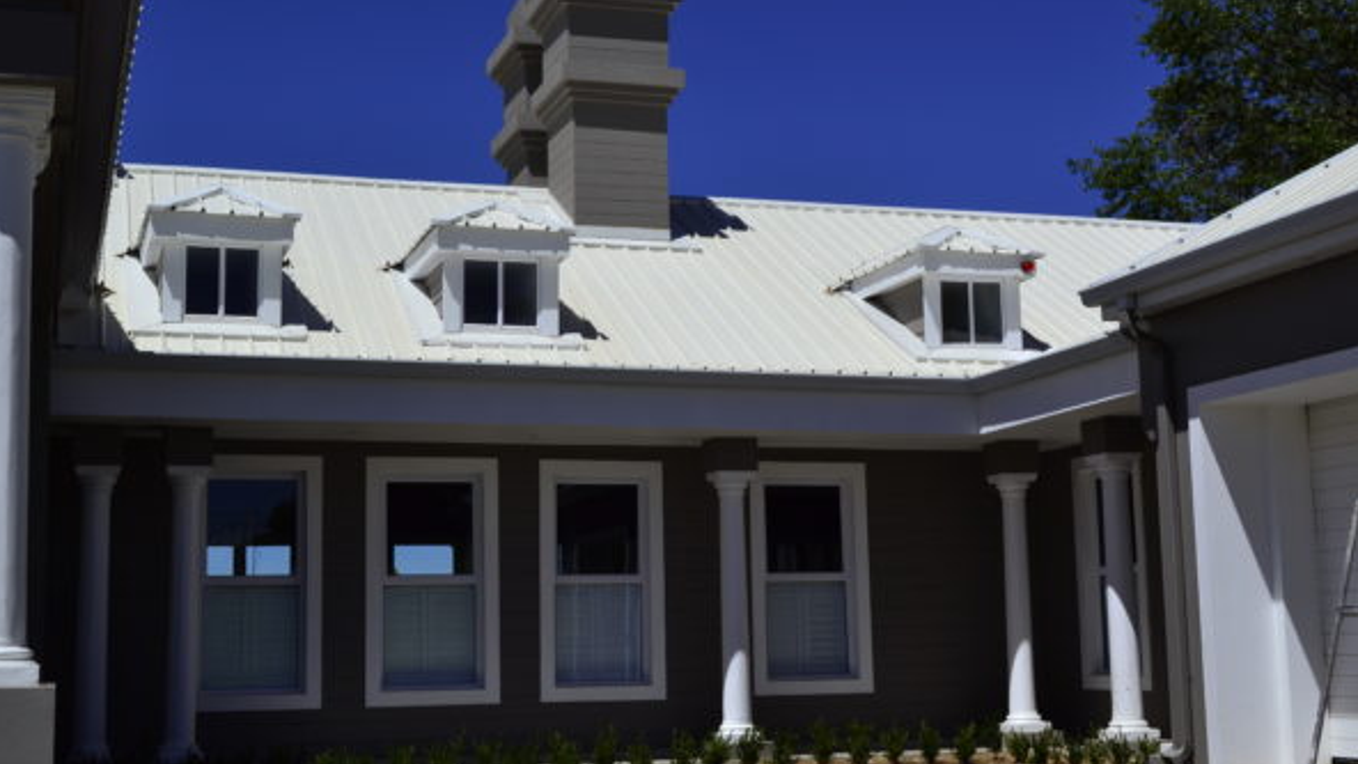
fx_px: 1836
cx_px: 677
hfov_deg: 40.6
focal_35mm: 51
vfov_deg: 23.5
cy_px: 360
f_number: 8
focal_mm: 32
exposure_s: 1/640
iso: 200
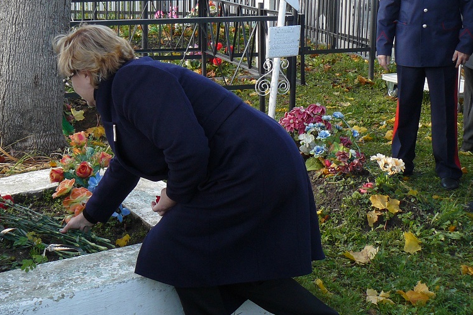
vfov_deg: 19.9
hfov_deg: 29.4
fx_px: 893
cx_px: 147
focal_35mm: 68
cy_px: 77
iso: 100
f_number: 4
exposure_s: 1/100
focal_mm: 6.7
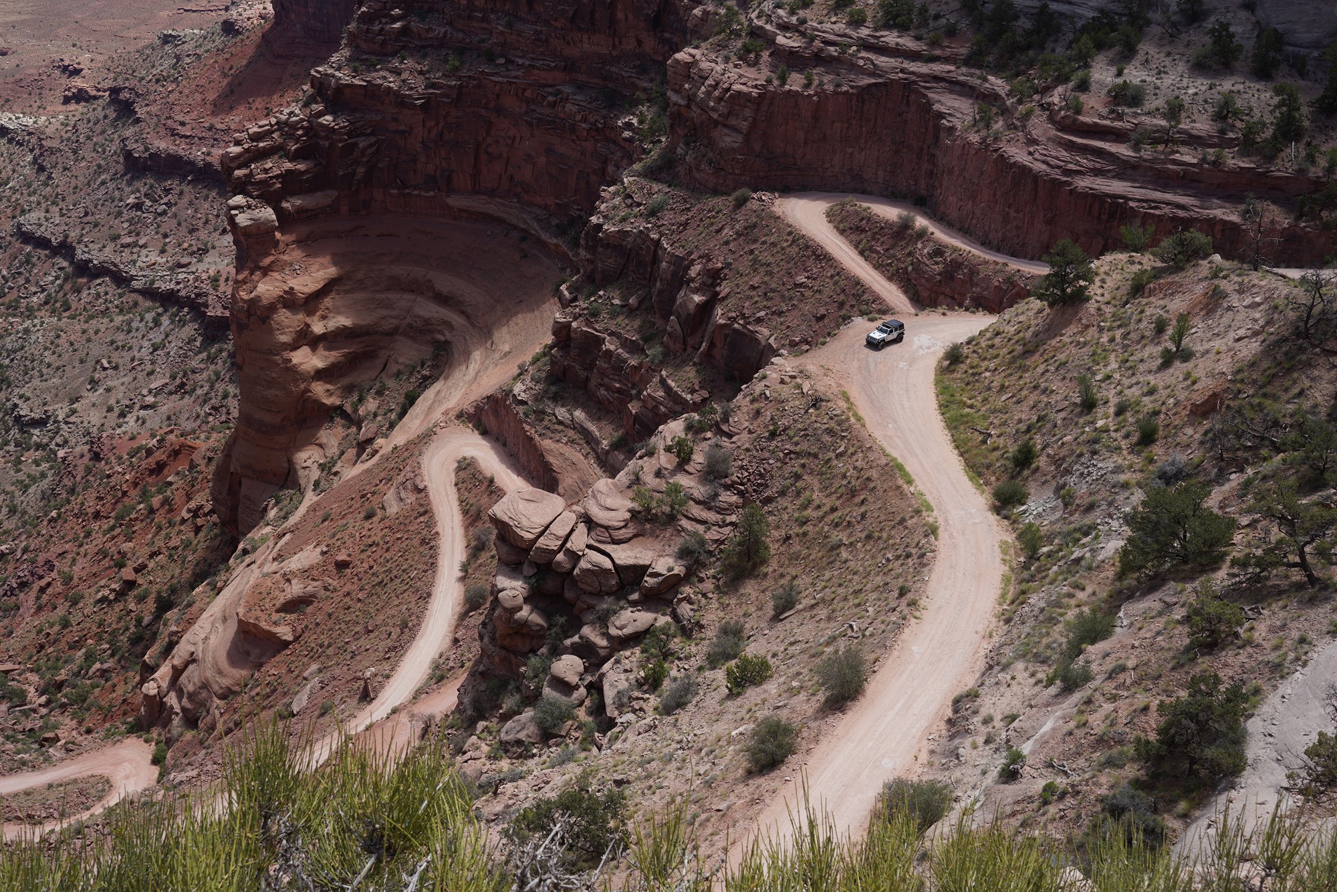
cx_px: 668
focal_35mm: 35
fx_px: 1300
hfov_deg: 54.4
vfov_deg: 37.9
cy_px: 446
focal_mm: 35
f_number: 13
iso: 100
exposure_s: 1/100
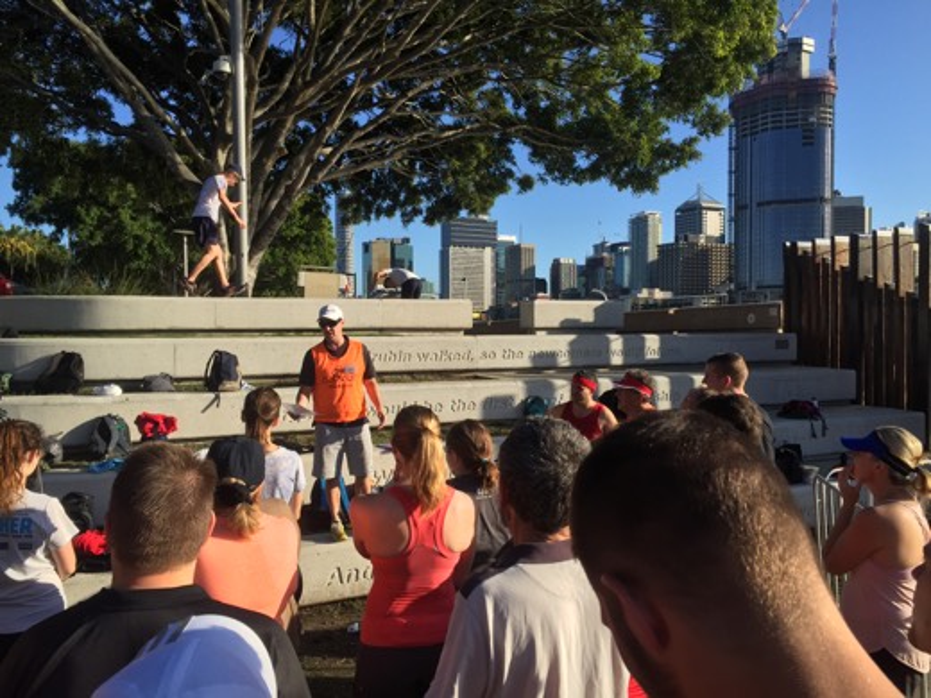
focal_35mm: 29
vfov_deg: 48.2
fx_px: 780
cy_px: 349
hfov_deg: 61.7
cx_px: 466
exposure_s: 1/1721
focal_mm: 4.15
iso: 32
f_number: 2.2
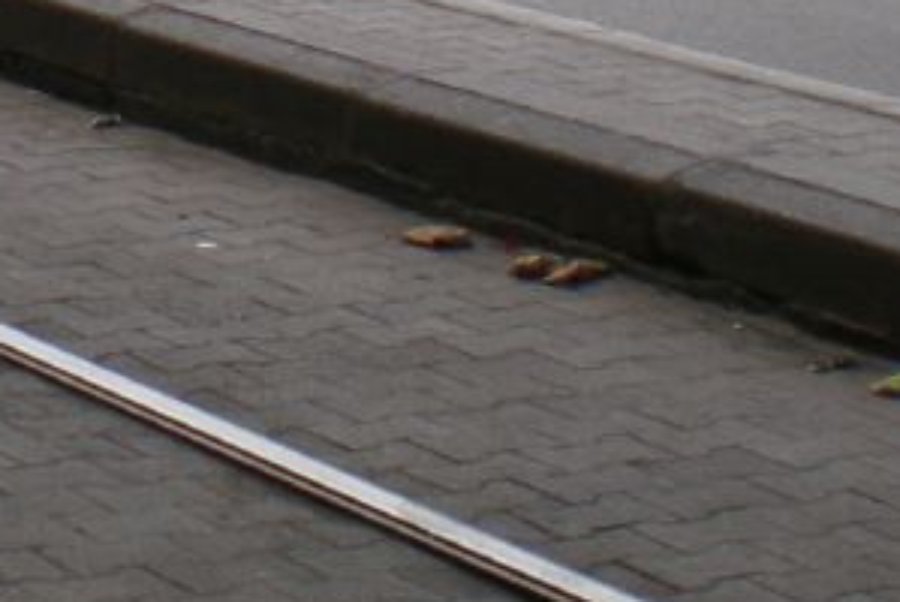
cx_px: -313
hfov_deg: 11.8
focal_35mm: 169
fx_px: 4229
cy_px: -659
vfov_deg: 7.7
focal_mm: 6.3
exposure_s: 1/155
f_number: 4.6
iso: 50
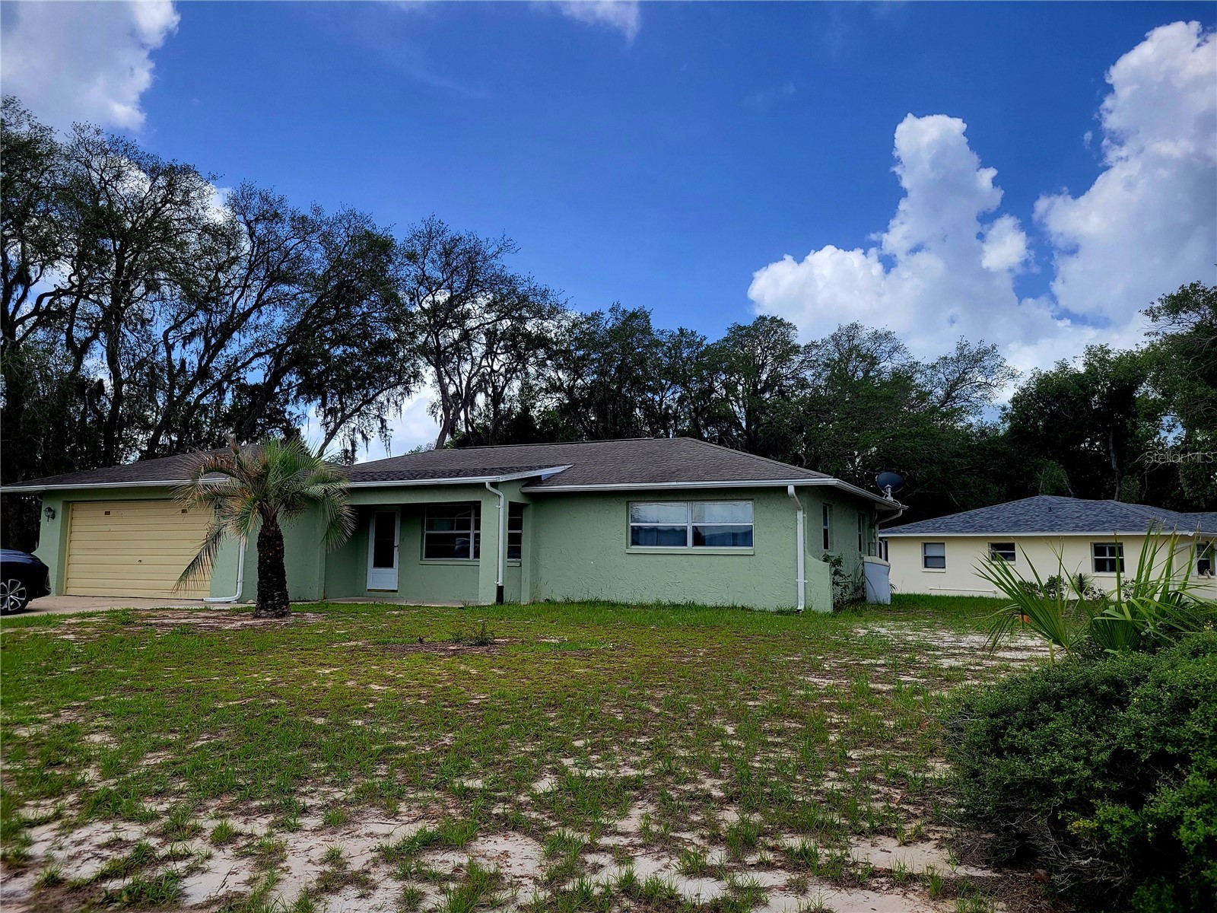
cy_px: 456
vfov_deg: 53.1
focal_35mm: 26
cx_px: 608
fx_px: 914
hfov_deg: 67.3
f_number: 1.8
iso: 40
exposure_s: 1/2000
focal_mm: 5.4
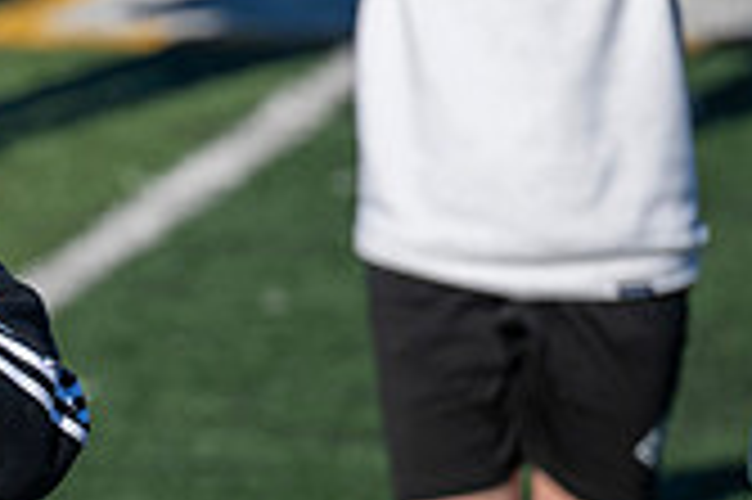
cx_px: -455
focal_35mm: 696
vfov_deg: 2.0
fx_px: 14524
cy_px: 327
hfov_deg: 3.0
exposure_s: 1/2000
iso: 160
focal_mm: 200
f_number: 4
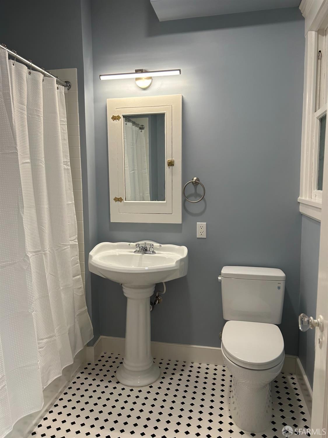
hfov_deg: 53.1
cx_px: 164
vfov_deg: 67.3
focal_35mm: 26
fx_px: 328
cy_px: 219
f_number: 1.5
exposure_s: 1/120
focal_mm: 5.7
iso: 100
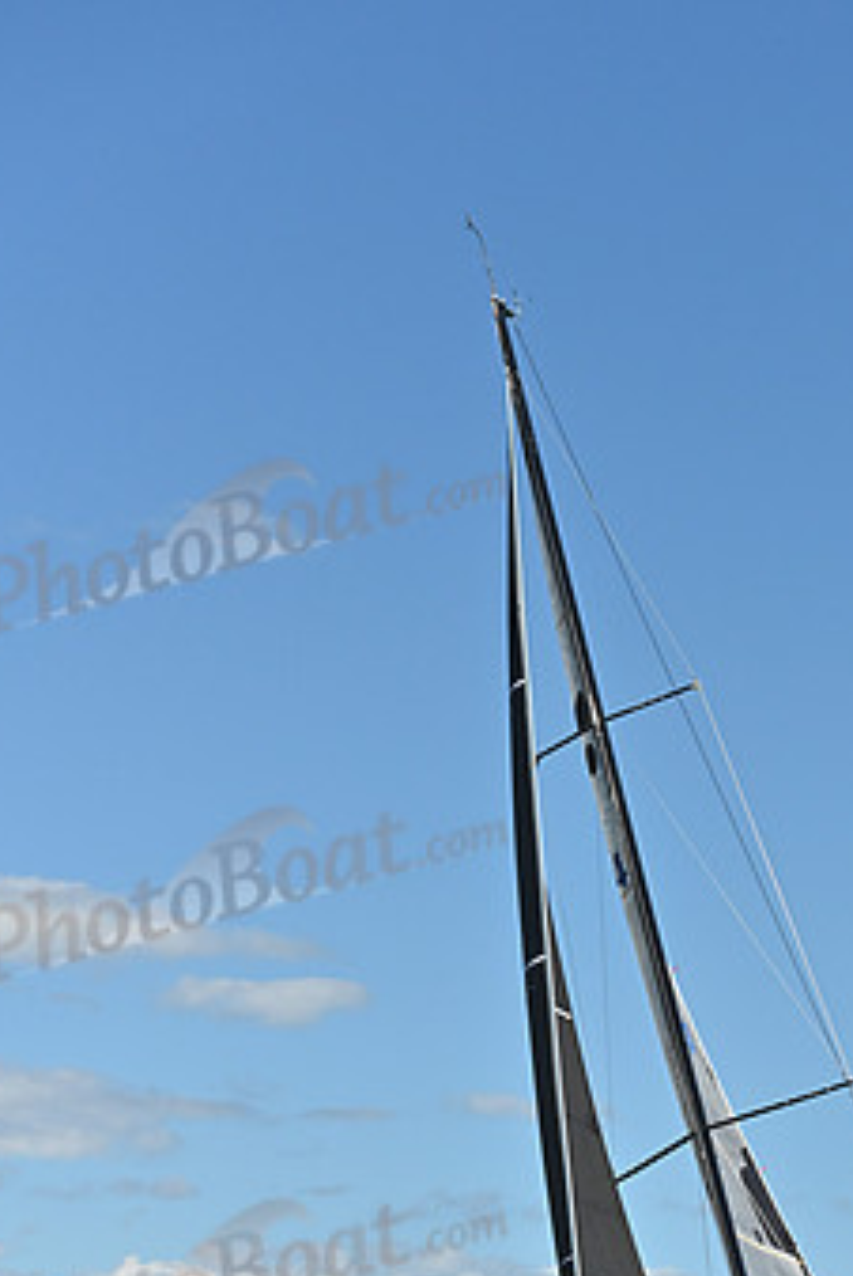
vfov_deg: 16.9
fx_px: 4256
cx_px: 704
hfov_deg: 11.4
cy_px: 1031
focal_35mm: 120
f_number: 5
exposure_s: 1/4000
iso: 320
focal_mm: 70
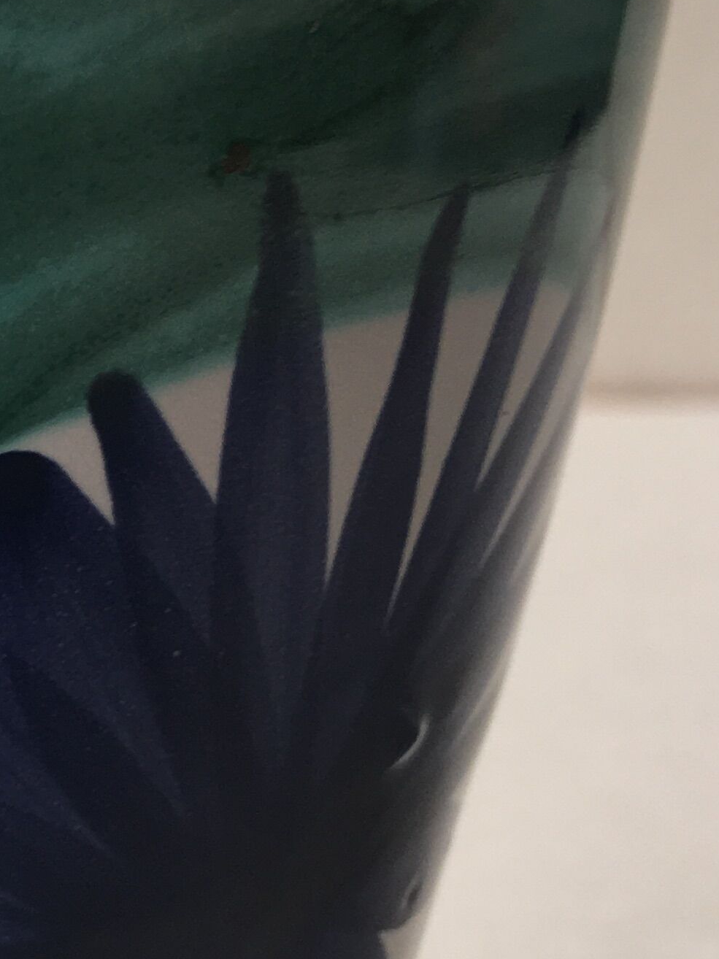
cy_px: 667
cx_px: -287
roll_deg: +1.1
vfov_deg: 21.9
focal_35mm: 89
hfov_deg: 15.6
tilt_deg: -23.5
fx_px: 2466
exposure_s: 1/120
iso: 25
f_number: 2.2
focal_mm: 4.15
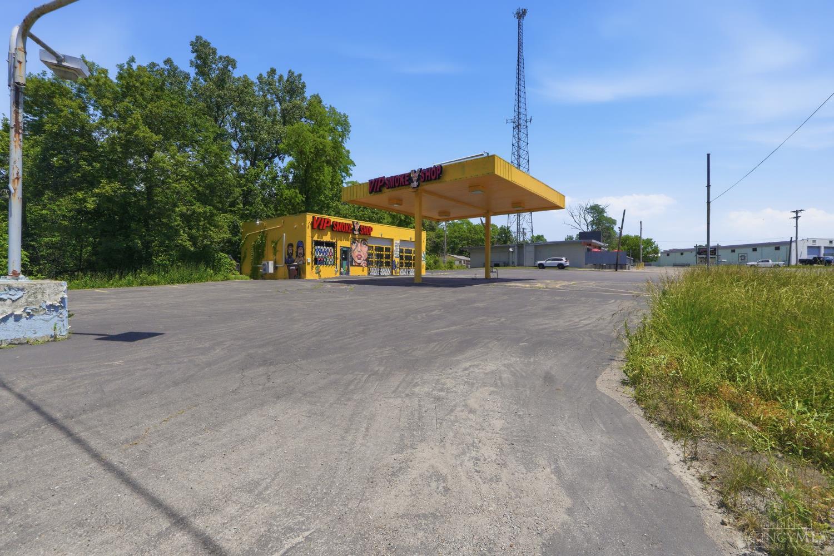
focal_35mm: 15
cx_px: 417
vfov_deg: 77.3
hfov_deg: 100.4
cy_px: 278
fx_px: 347
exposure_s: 1/1250
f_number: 11
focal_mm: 10
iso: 250
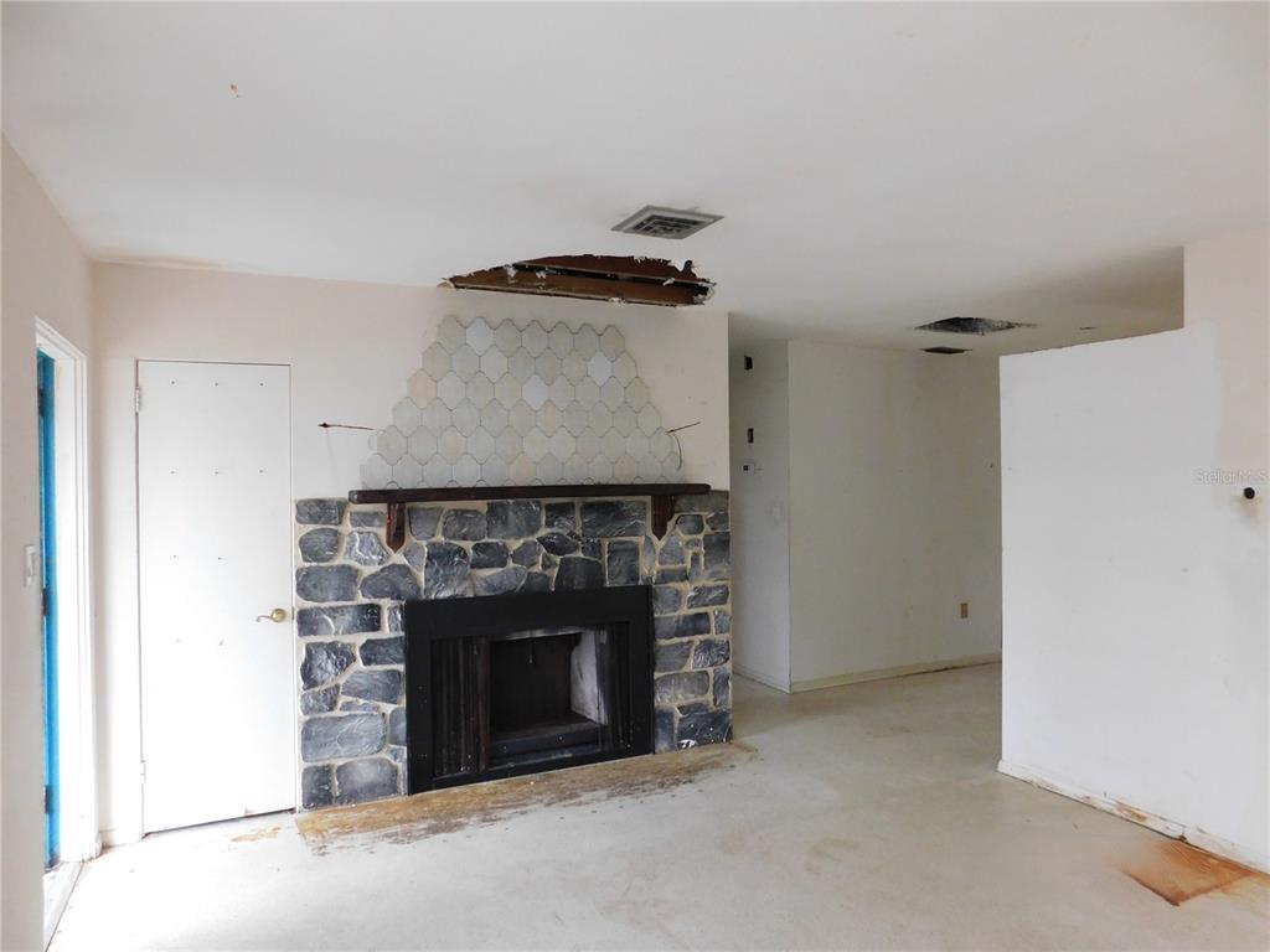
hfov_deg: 73.9
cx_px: 635
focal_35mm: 23
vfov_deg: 58.9
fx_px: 844
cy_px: 476
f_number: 3
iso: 400
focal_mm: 4
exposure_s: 1/20
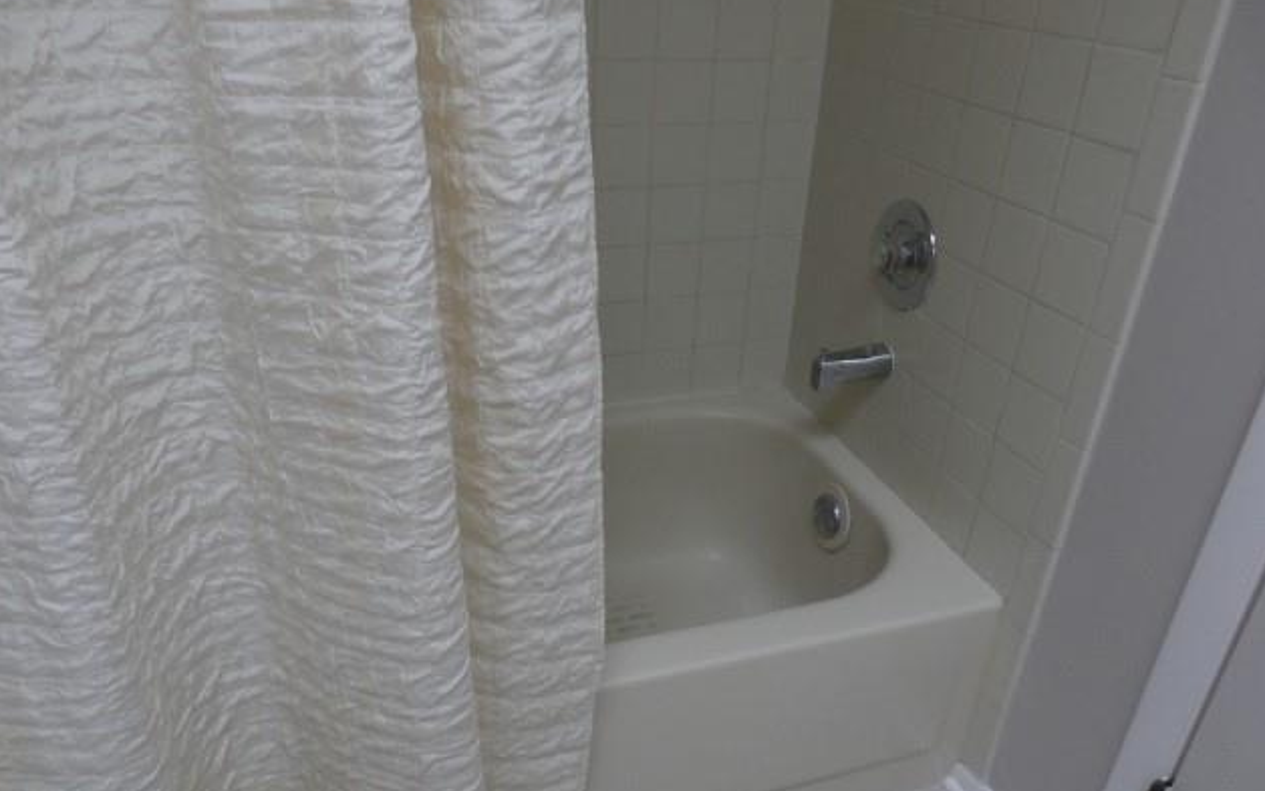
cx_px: 641
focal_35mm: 27
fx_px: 931
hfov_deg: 68.4
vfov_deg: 46.0
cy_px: 419
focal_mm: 4.5
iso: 200
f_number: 3
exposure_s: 1/40
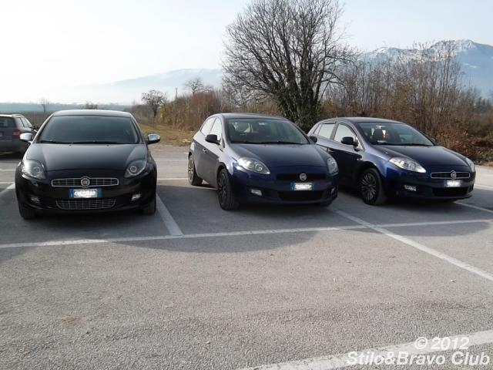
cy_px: 185
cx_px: 246
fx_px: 456
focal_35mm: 32
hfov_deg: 56.8
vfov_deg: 44.2
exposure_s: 1/450
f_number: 3.7
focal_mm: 5.7
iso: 80
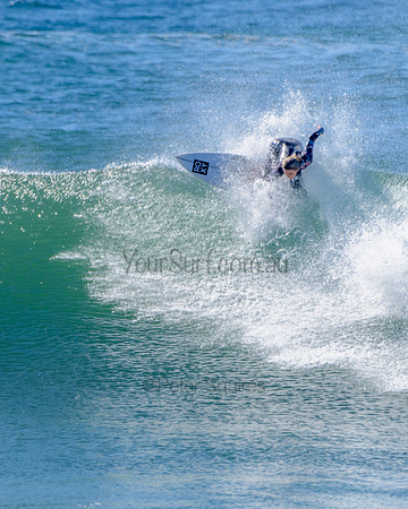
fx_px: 18000
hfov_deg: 1.3
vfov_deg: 1.6
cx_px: -73
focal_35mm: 1193
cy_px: 385
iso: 180
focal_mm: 500
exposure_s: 1/2000
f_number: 5.6
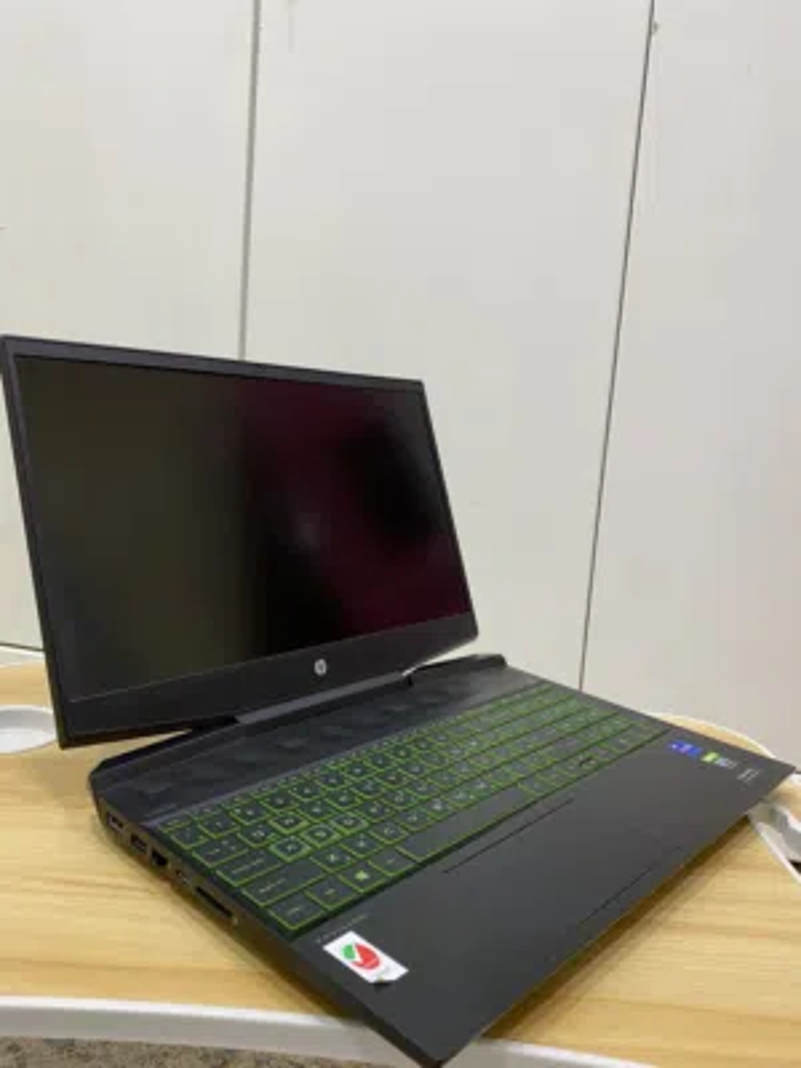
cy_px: 534
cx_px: 400
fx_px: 802
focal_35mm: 26
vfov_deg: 67.3
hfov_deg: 53.1
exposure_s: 1/50
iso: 80
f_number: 1.8
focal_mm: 4.25
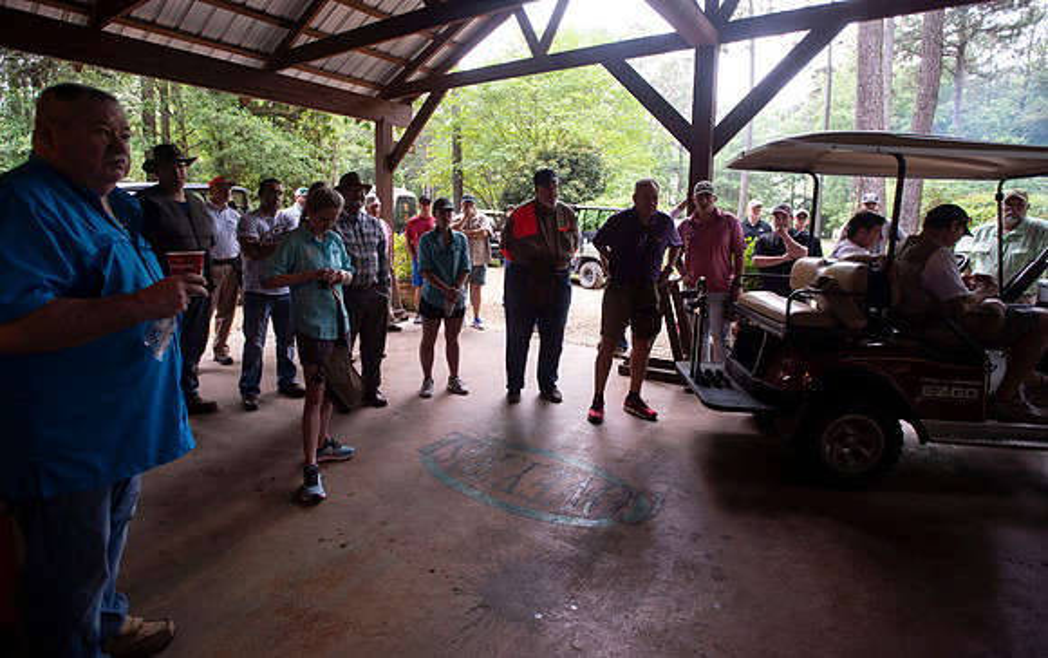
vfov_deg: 63.8
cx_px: 506
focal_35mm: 18
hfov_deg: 89.7
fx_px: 526
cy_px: 287
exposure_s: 1/60
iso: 800
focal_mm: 17
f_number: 3.2
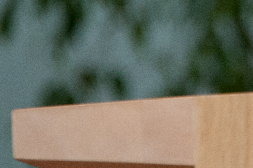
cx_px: 520
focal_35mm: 1148
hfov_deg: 1.8
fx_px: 8062
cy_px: -138
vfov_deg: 1.2
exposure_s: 1/160
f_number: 4
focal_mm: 200
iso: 1400
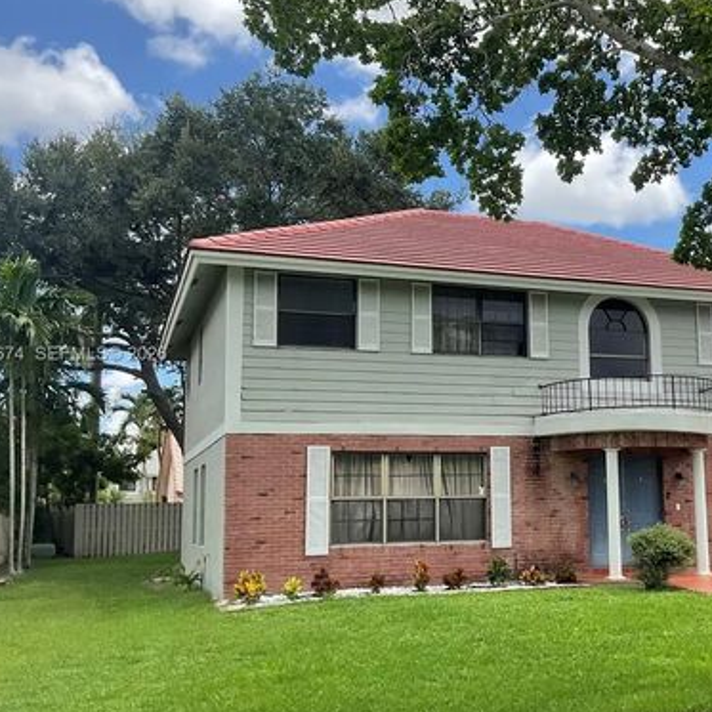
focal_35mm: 44
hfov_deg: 37.3
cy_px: 355
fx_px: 1024
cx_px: 540
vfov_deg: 38.3
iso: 16
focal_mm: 3
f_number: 1.8
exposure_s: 1/804
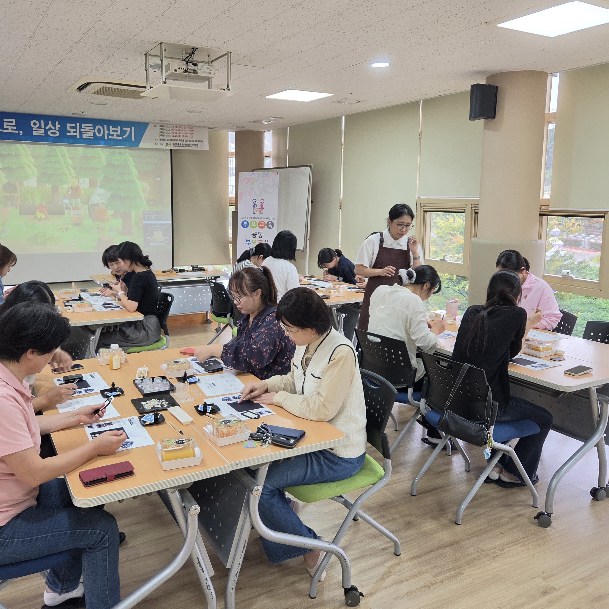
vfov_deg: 55.6
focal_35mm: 29
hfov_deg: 55.6
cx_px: 282
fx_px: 577
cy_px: 287
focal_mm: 5.4
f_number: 1.8
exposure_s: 1/120
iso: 80
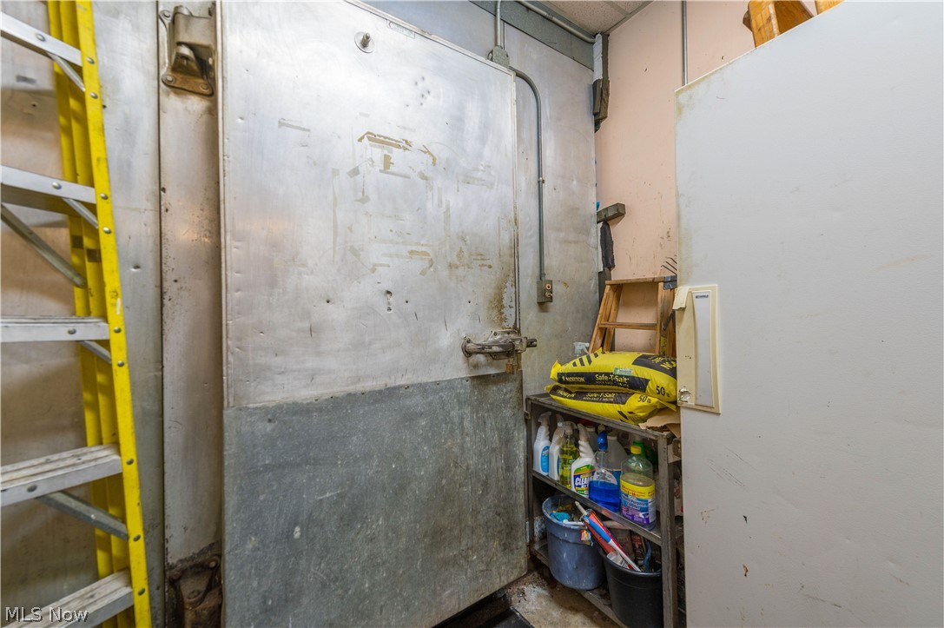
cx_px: 472
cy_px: 314
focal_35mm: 14
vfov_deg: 81.1
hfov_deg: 104.3
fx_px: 367
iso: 200
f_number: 7.1
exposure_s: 1/6
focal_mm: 14
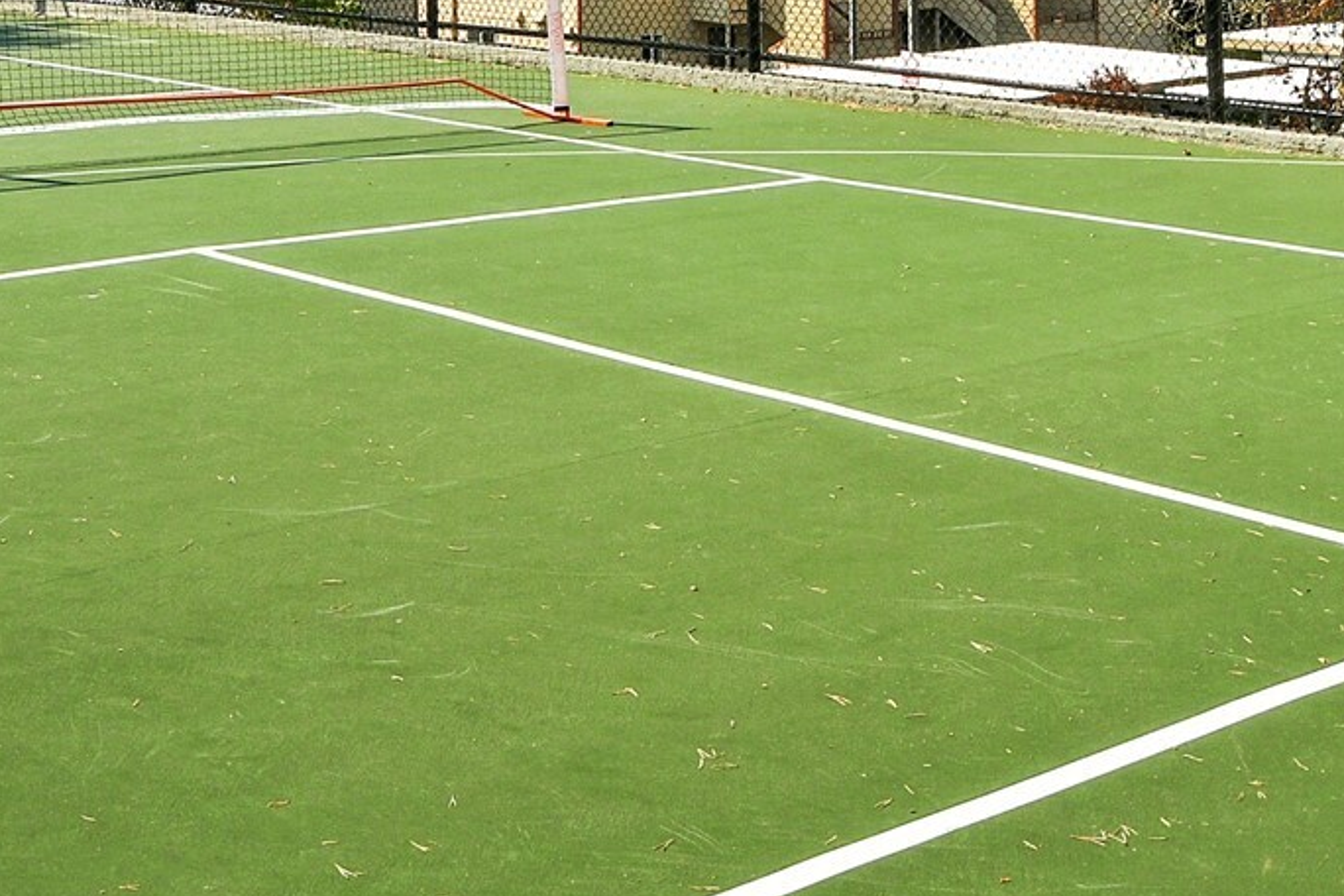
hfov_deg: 31.8
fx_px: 2314
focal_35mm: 62
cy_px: -150
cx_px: 343
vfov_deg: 20.6
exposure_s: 1/180
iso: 400
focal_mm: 17
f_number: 8
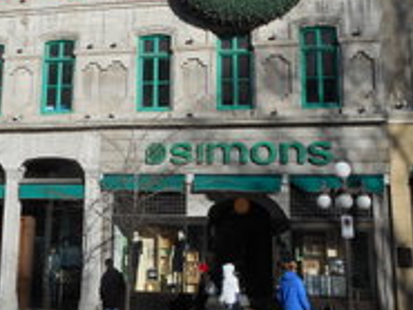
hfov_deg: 35.2
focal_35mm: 54
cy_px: 54
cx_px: 145
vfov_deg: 26.5
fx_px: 645
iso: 80
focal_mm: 4.5
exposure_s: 1/1000
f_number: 3.7
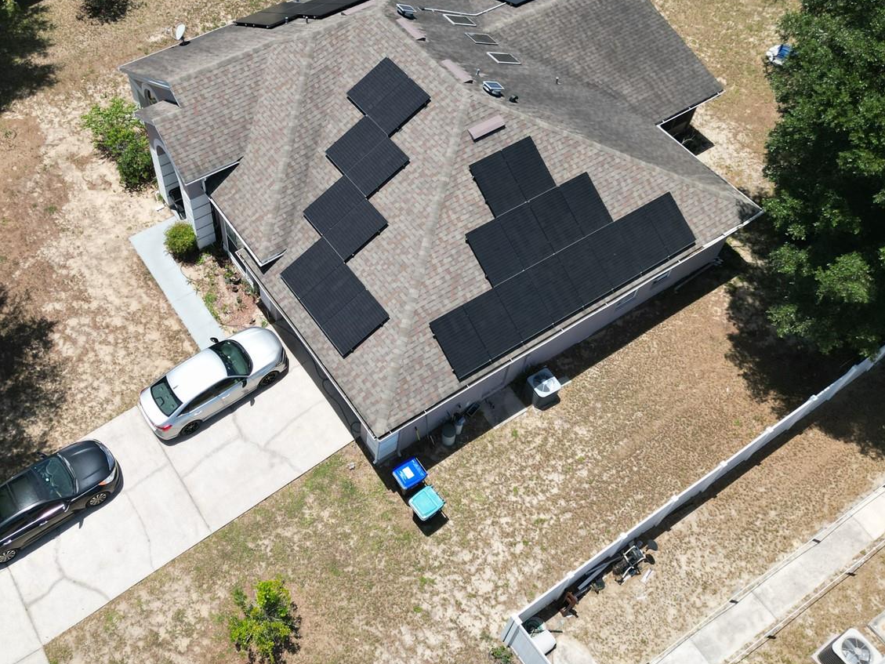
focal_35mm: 34
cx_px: 338
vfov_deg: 41.6
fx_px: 869
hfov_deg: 53.4
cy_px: 272
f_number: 1.7
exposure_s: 1/2500
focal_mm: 6.72
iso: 130
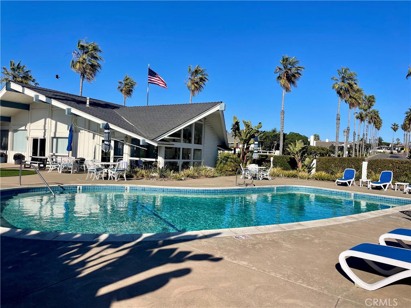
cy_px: 154
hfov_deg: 67.3
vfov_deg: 53.1
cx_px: 206
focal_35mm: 26
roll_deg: -2.2
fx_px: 309
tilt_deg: -0.7
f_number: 1.6
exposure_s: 1/5051
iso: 32
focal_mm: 4.2
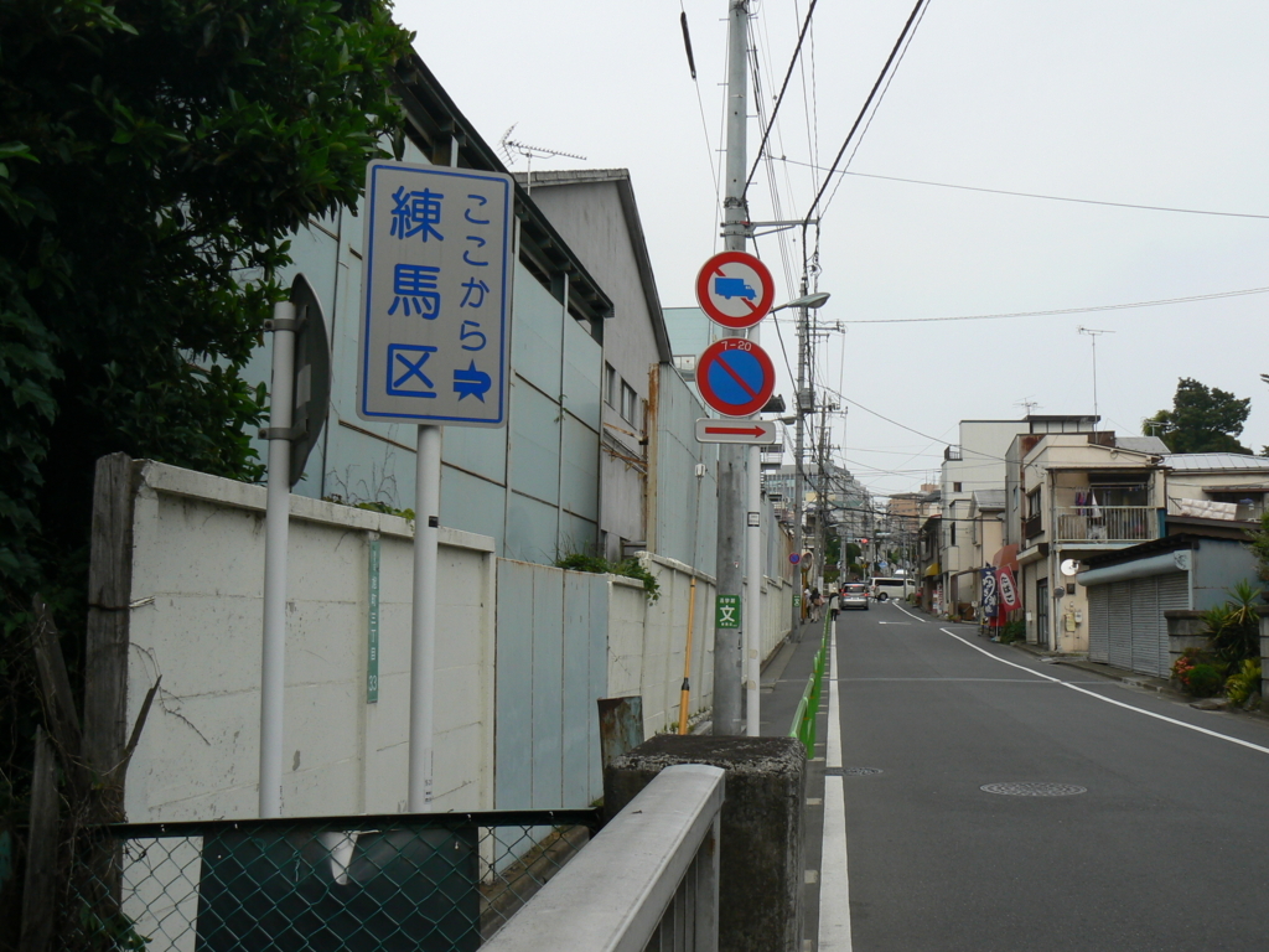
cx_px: 634
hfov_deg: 51.4
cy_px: 476
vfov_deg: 39.7
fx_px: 1320
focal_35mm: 36
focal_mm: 6
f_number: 5.6
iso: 80
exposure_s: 1/400
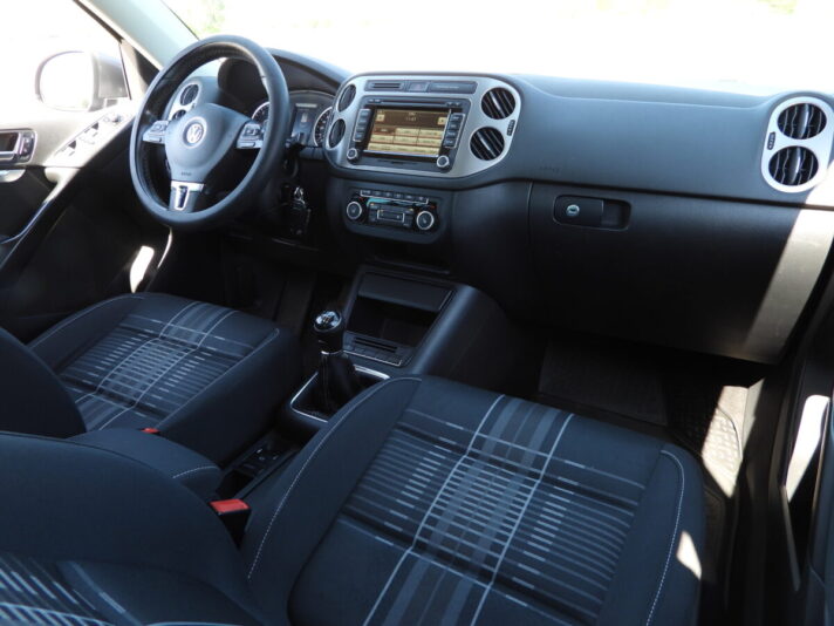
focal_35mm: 24
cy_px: 313
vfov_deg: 56.8
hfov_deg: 71.6
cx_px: 417
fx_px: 578
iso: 100
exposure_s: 1/60
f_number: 2.8
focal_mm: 4.3
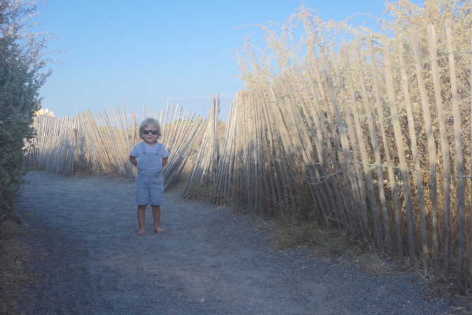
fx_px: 564
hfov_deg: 45.4
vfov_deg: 31.2
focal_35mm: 43
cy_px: 158
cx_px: 236
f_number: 5.6
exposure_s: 1/320
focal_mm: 16.01
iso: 125
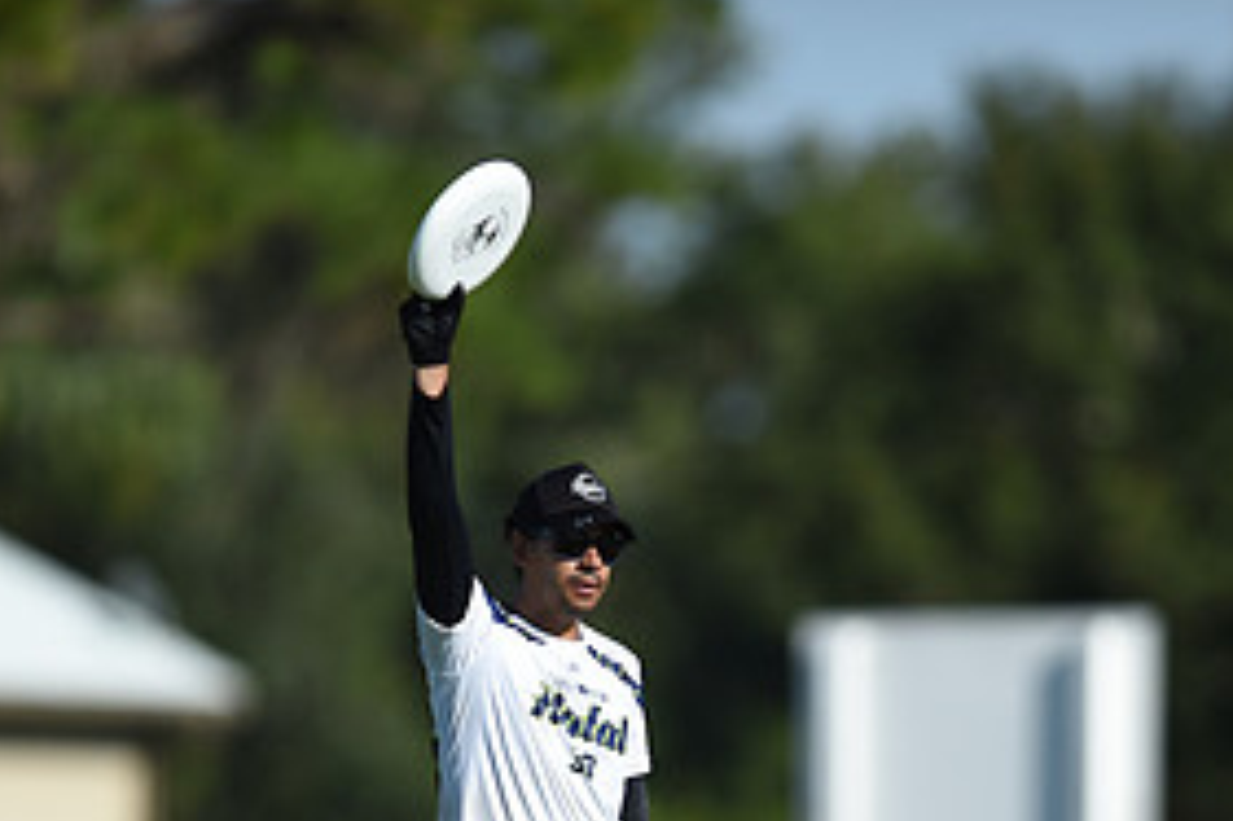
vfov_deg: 1.7
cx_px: 557
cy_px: 825
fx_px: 28239
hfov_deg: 2.5
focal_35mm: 825
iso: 100
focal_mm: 400
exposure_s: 1/2500
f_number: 3.5
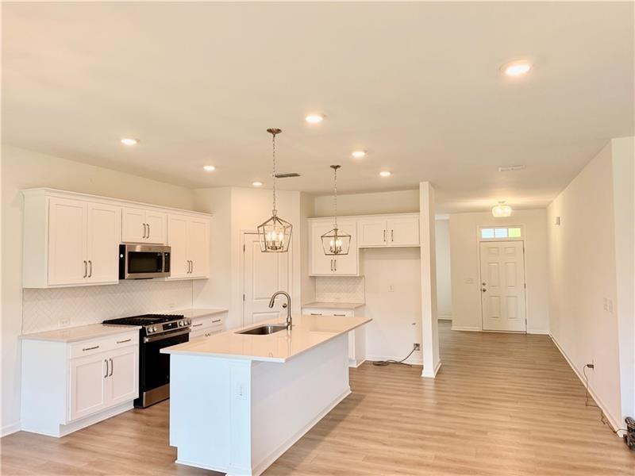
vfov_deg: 56.8
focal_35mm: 24
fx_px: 440
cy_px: 238
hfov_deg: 71.6
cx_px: 318
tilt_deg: +2.5
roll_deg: +0.5
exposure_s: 1/194
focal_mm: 6.76
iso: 160
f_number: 1.78
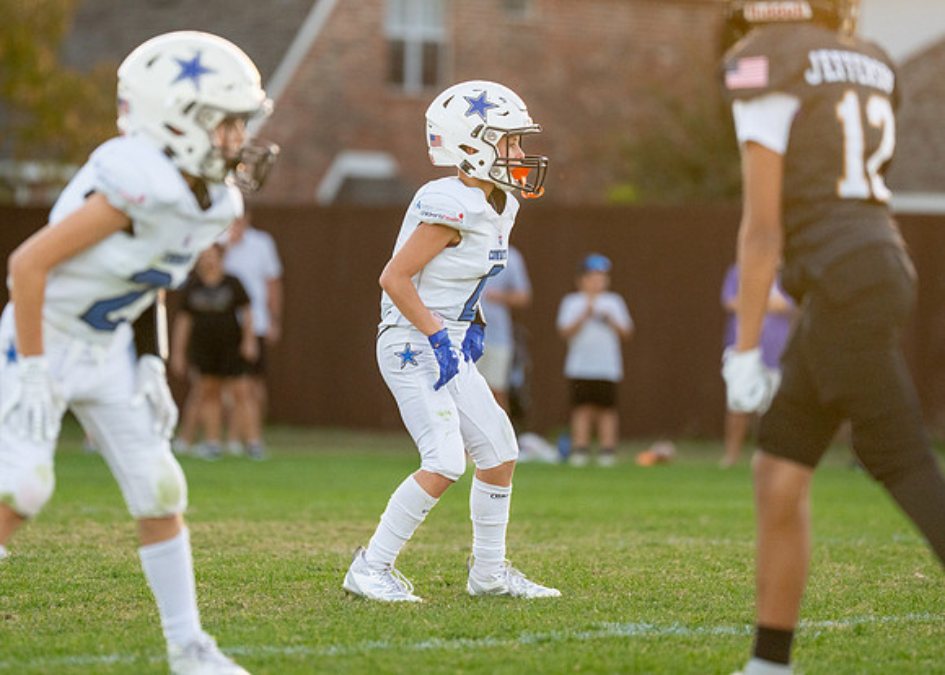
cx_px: 414
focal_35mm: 329
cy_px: 256
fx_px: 8841
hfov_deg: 6.1
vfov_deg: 4.4
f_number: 2.8
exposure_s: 1/1600
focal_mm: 200
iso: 1000
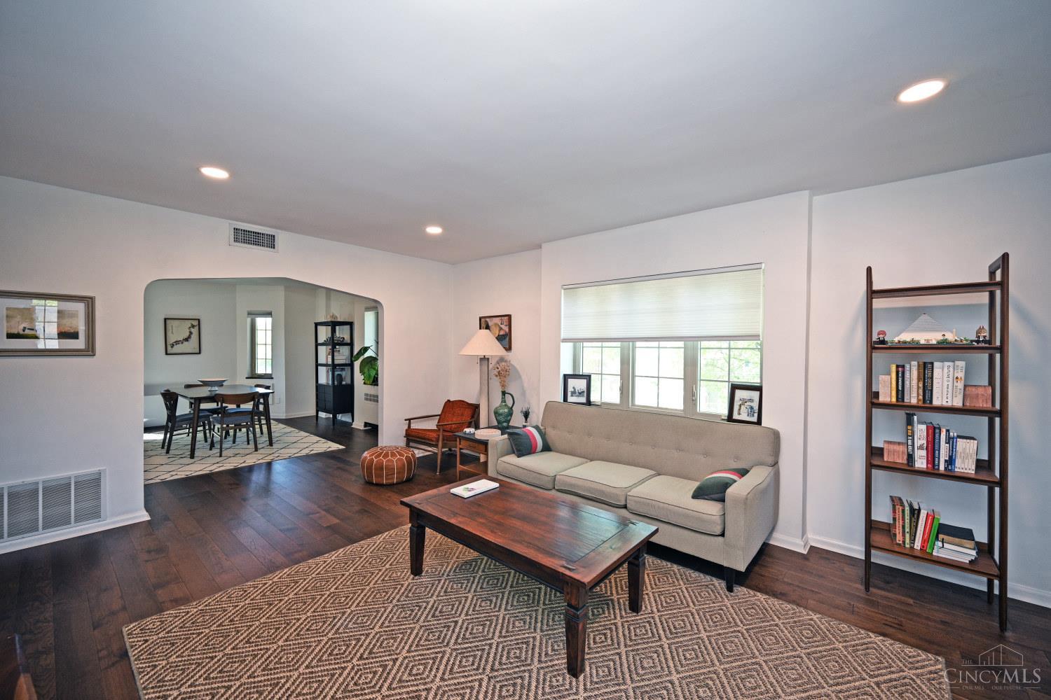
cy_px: 350
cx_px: 526
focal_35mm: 14
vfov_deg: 81.2
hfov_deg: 104.3
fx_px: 409
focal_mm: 14
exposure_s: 1/60
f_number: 4
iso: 450
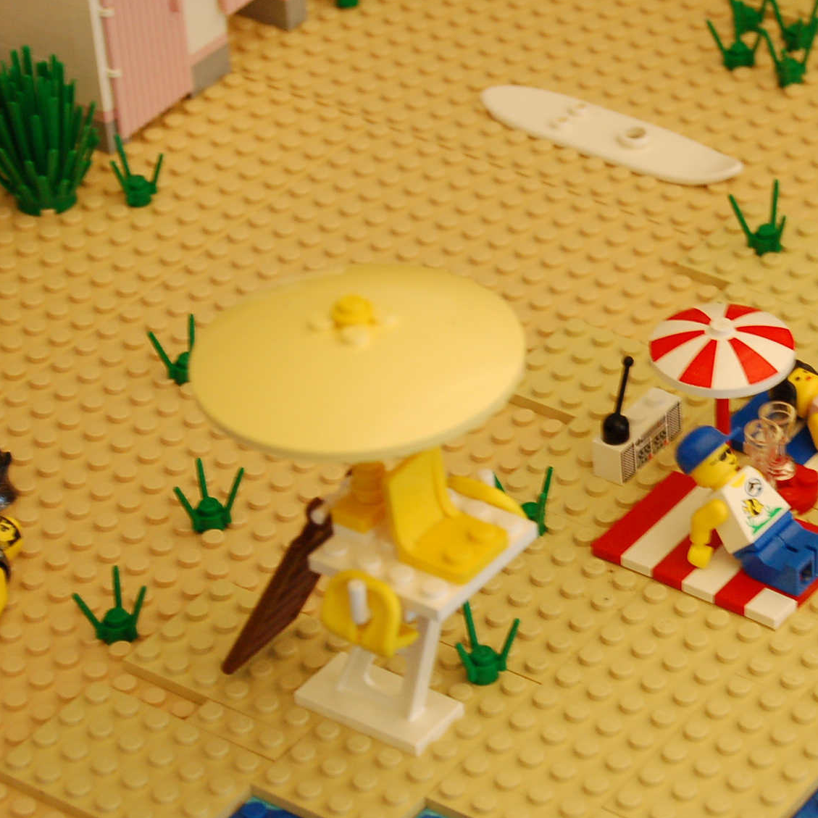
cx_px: 781
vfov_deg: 12.5
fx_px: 3739
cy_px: 475
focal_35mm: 140
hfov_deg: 12.4
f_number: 5.6
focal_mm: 55
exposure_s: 1/30
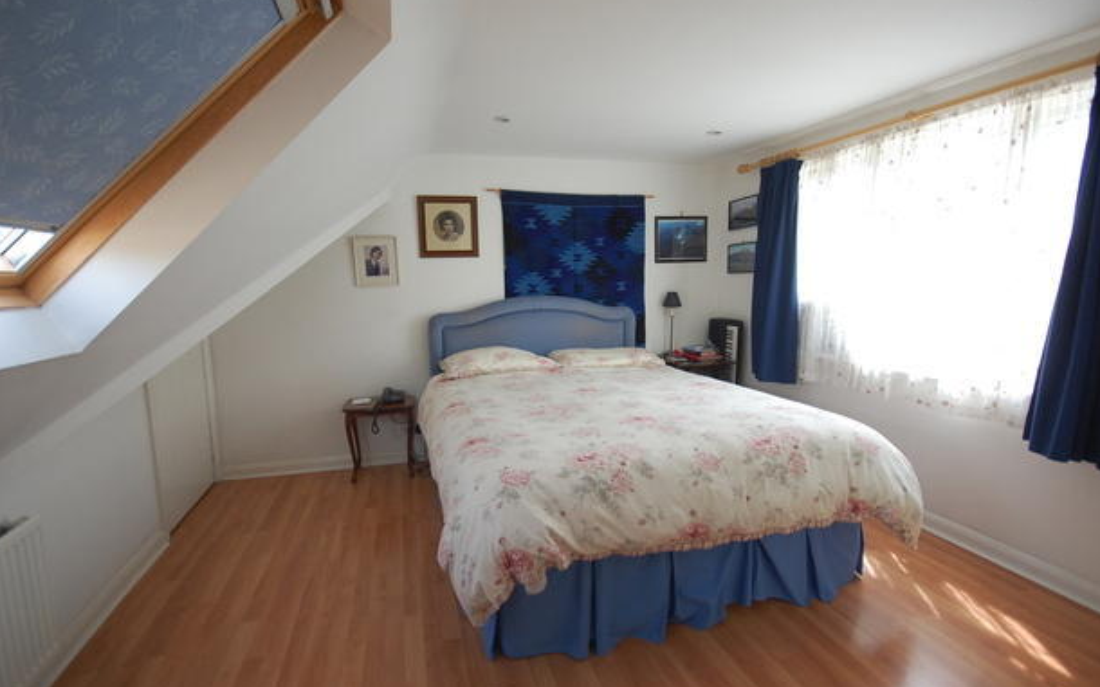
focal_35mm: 16
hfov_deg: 97.8
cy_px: 343
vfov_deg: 71.2
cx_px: 530
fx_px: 480
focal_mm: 10
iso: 400
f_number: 4
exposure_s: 1/60
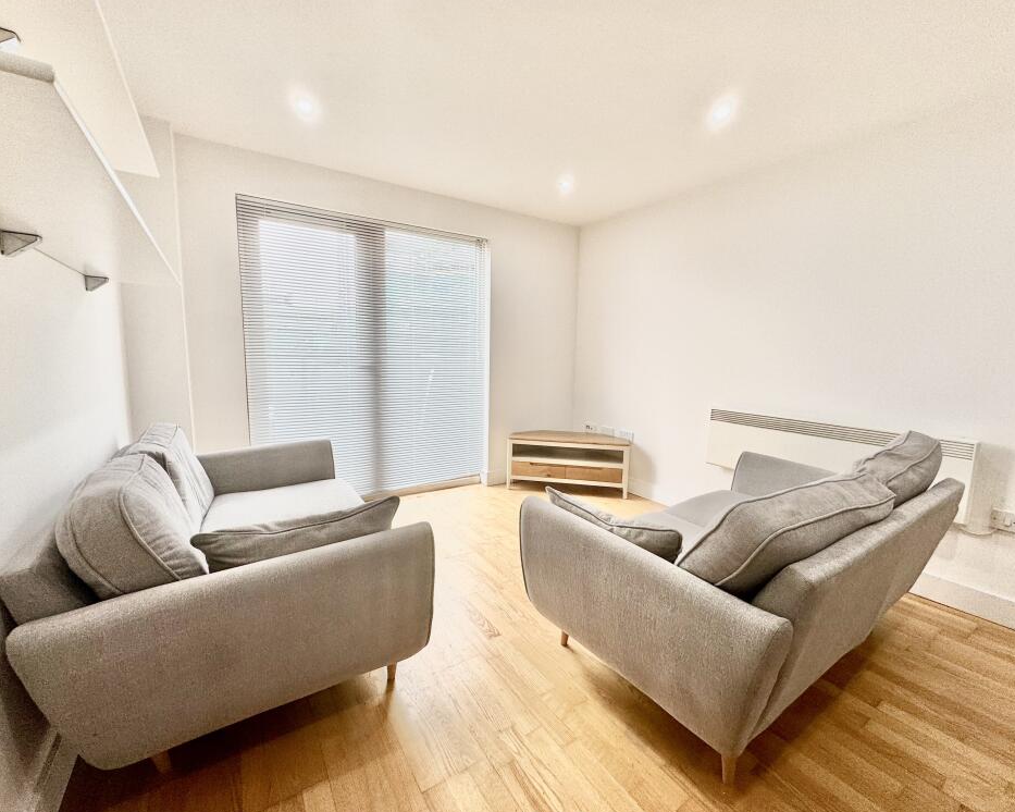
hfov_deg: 96.8
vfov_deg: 84.0
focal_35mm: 15
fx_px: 451
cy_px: 409
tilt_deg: -7.5
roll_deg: -1.4
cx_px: 521
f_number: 2.2
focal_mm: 2.22
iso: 64
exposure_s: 1/99
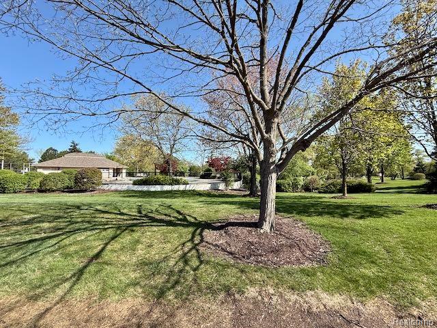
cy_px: 164
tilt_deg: +3.0
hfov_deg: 102.1
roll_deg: -1.0
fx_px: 177
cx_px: 218
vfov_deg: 85.7
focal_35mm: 14
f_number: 2.2
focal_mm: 2.22
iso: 50
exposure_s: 1/970
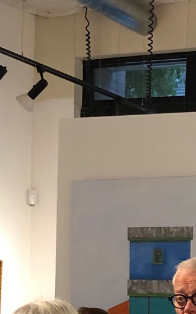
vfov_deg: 16.7
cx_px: 213
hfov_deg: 10.8
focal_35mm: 120
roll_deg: -3.1
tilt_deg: -3.8
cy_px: 373
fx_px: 1025
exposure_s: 1/15
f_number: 1.8
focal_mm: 3.99
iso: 50
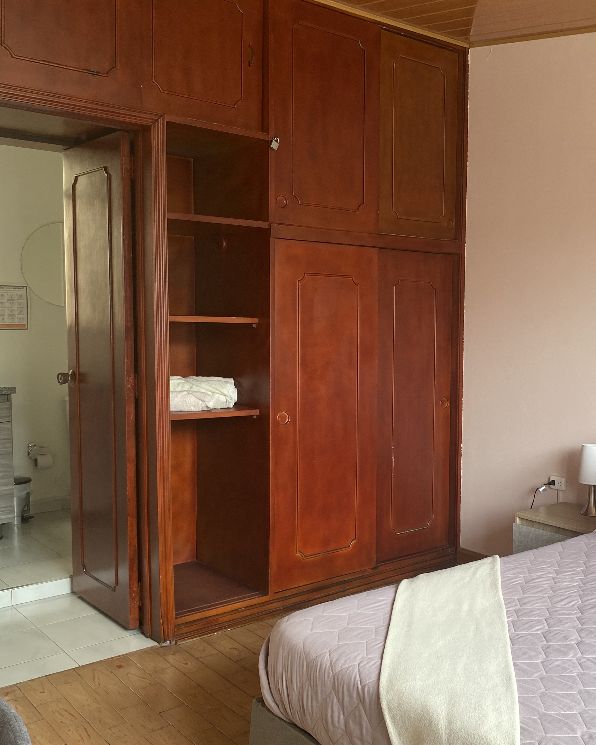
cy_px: 394
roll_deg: +0.0
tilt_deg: -5.2
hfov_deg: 39.4
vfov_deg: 49.1
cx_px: 423
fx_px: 816
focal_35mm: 37
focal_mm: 4.25
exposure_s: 1/121
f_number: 1.8
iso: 64
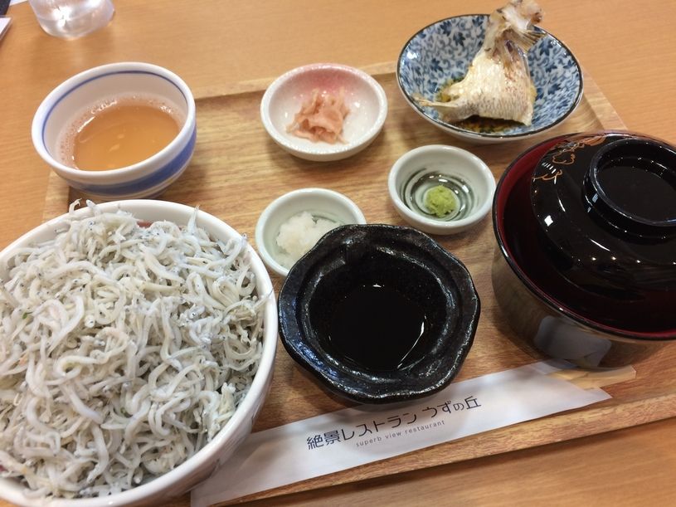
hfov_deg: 61.7
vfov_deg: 48.2
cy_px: 254
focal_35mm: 29
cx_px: 338
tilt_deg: -54.8
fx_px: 566
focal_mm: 4.15
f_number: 2.2
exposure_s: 1/30
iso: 50
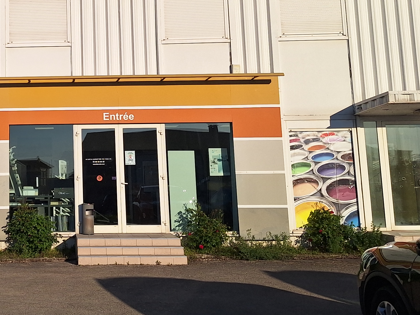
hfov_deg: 34.6
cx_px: 37
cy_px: 81
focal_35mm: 52
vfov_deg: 27.7
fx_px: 631
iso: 25
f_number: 1.8
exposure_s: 1/4505
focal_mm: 5.54
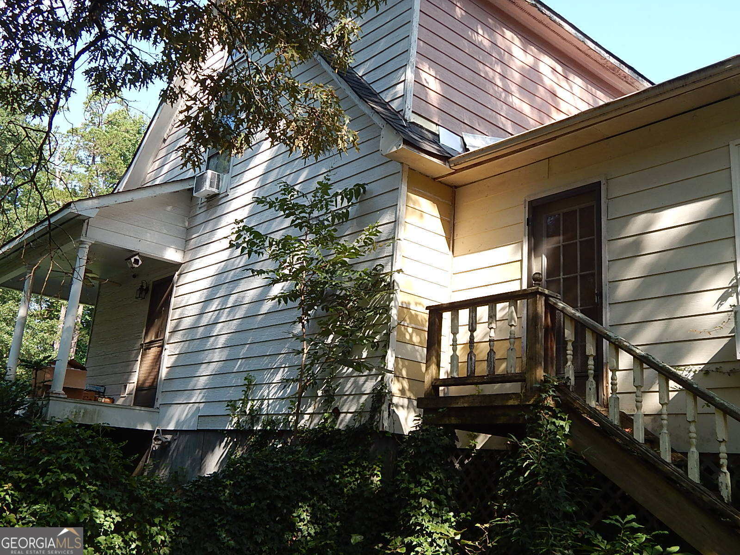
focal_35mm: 35
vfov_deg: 40.7
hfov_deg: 52.6
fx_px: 748
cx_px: 370
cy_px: 278
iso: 125
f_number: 3.3
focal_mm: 6.1
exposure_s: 1/320
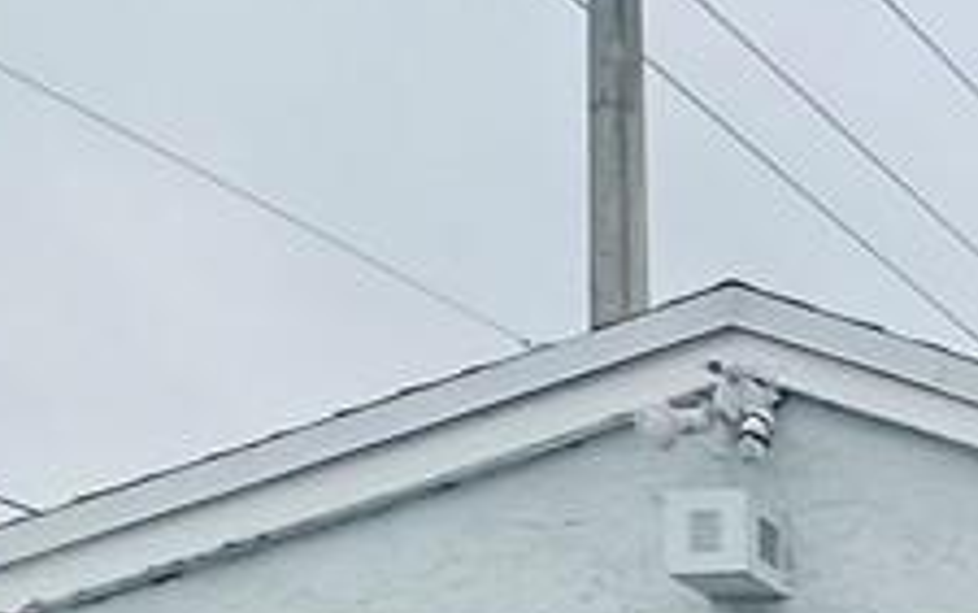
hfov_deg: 14.1
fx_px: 2614
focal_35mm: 98
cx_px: 2373
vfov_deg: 11.0
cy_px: 1543
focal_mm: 1.57
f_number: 1.8
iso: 32
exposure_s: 1/297
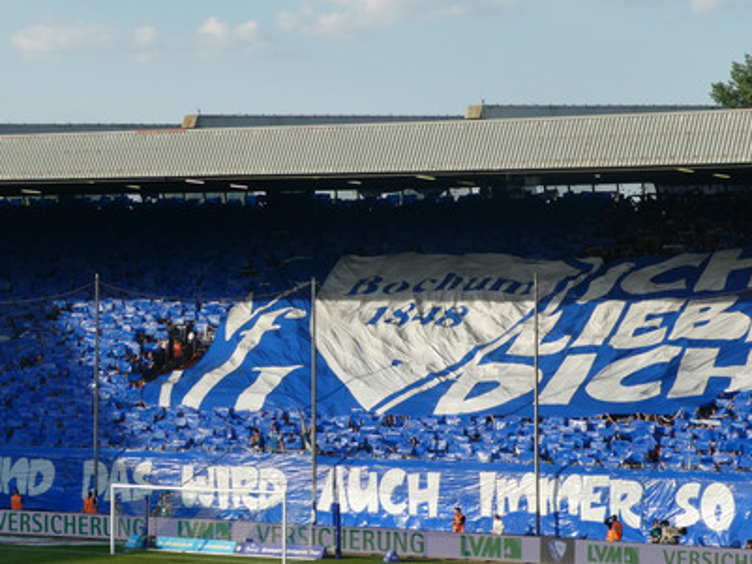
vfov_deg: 12.6
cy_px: 334
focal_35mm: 118
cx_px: 428
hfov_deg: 16.7
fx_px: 2564
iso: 80
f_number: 4.6
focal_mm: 13.2
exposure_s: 1/320
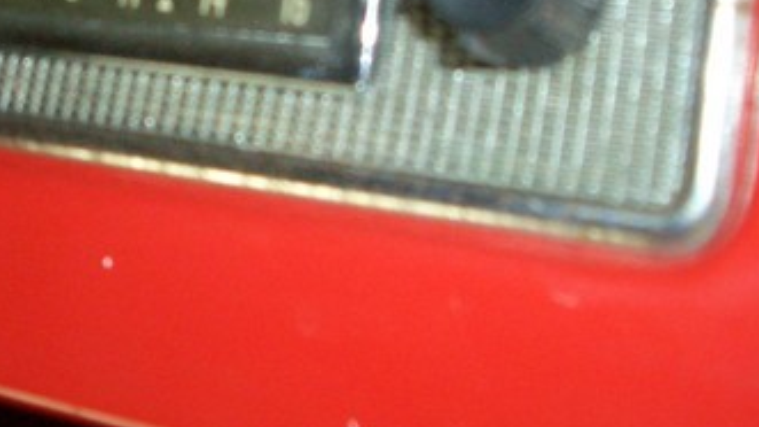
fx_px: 1509
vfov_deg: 15.9
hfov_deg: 27.7
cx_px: 167
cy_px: 30
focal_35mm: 75
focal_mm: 5.8
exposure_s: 1/60
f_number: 2.6
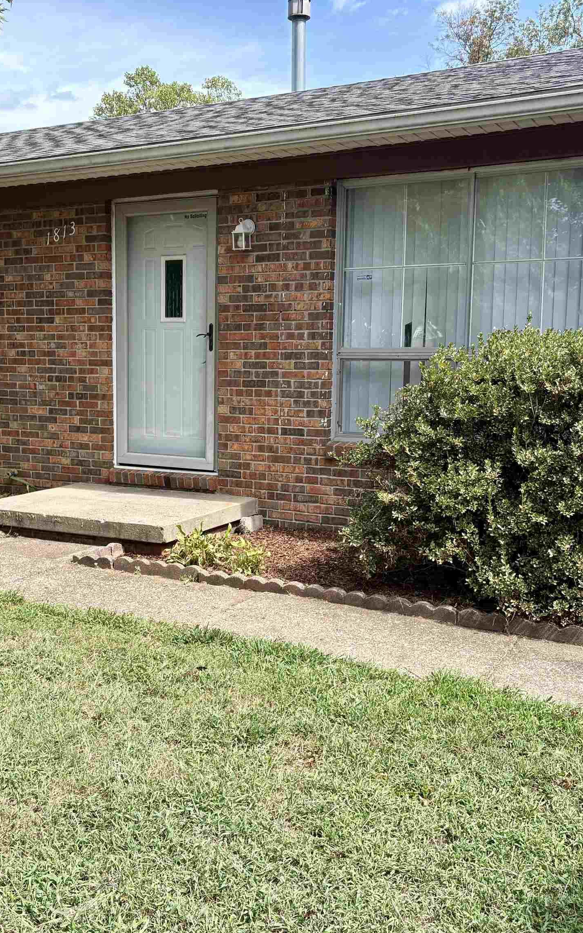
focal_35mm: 37
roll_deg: +0.6
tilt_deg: -6.2
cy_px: 466
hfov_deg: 34.3
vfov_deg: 52.7
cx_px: 232
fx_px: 941
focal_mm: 5.96
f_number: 1.6
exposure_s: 1/987
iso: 64
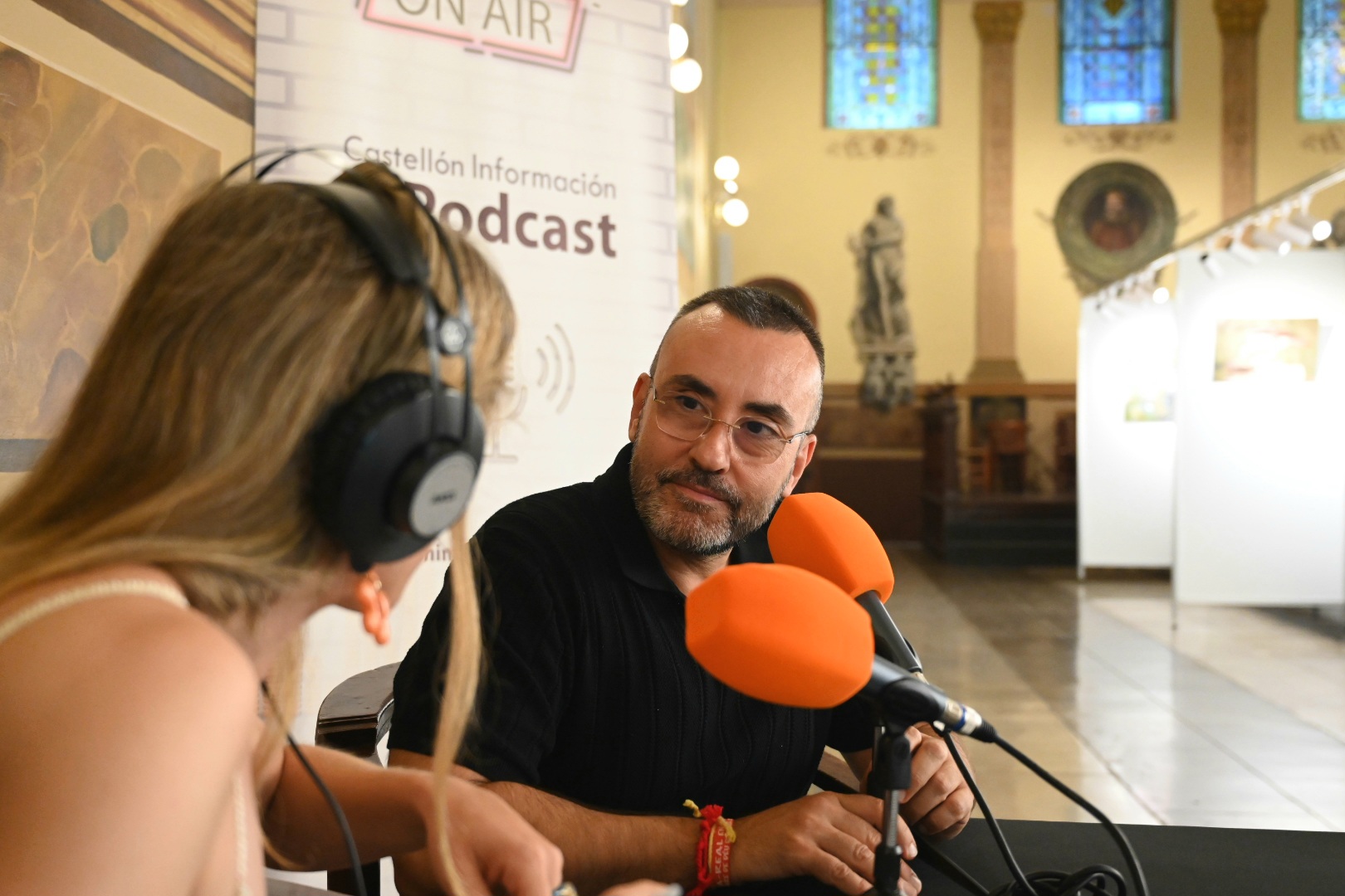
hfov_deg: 48.5
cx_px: 672
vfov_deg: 33.4
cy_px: 448
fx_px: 1494
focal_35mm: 40
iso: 6400
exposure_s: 1/323
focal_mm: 40
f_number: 4
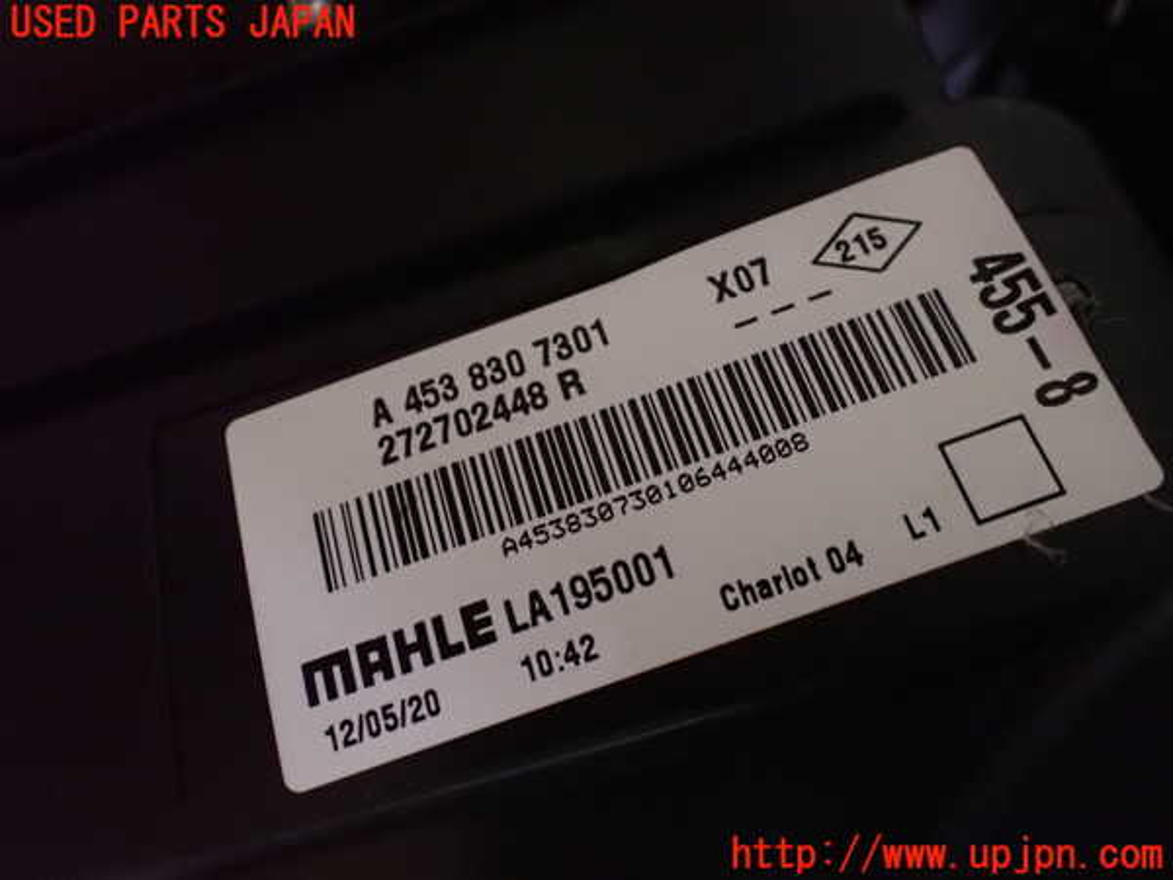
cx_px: 586
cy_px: 440
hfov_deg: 60.0
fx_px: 1017
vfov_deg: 46.8
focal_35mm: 30
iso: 1600
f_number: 2.3
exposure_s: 1/8
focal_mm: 5.4
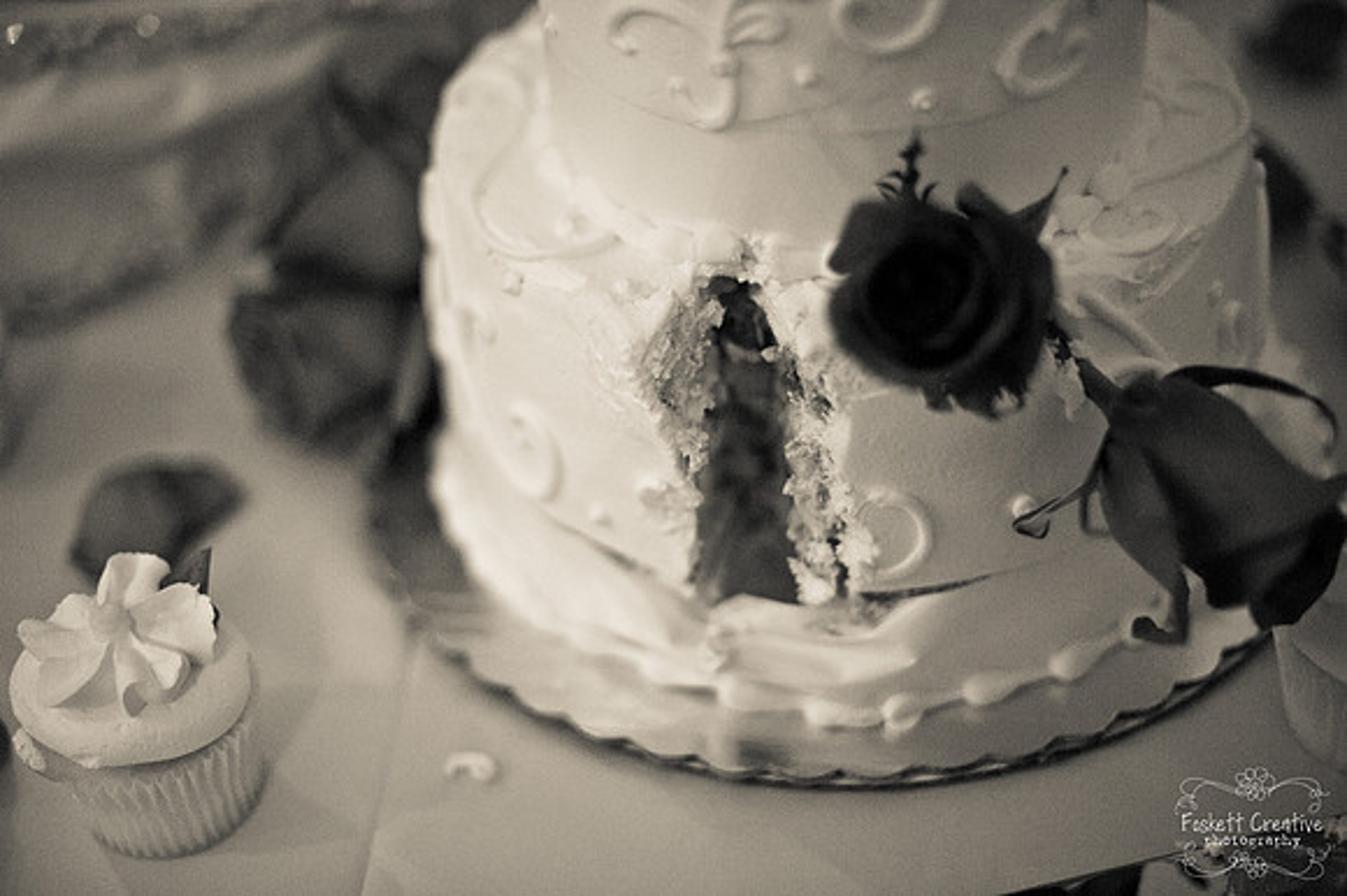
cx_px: 674
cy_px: 448
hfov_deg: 39.6
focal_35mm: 50
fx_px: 1870
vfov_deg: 27.0
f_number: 1.4
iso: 4000
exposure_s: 1/80
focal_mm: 50
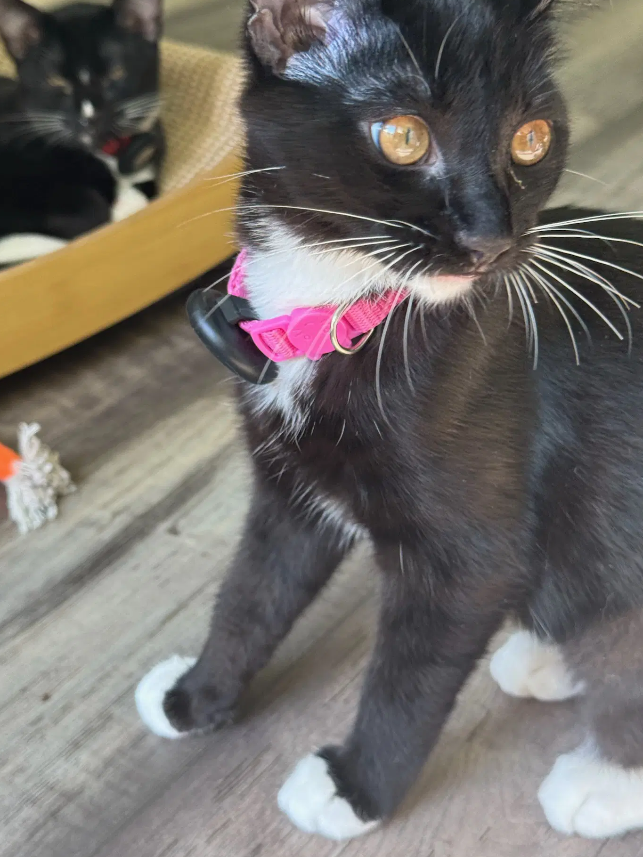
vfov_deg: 35.5
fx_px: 1337
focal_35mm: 54
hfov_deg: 27.0
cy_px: 385
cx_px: 321
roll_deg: +1.9
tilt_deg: -30.9
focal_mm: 6.76
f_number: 1.78
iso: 125
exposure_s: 1/60
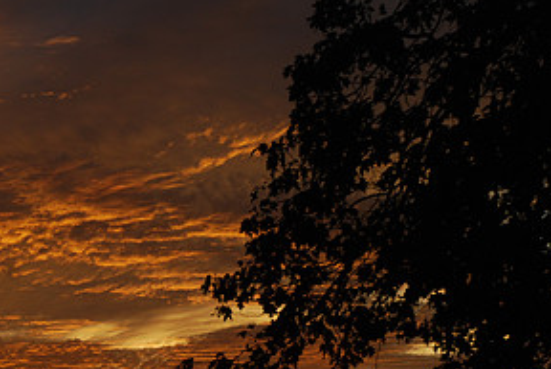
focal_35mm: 187
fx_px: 2867
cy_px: 369
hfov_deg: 10.9
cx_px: 29
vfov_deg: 7.3
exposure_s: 1/125
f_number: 8
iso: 125
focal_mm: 62
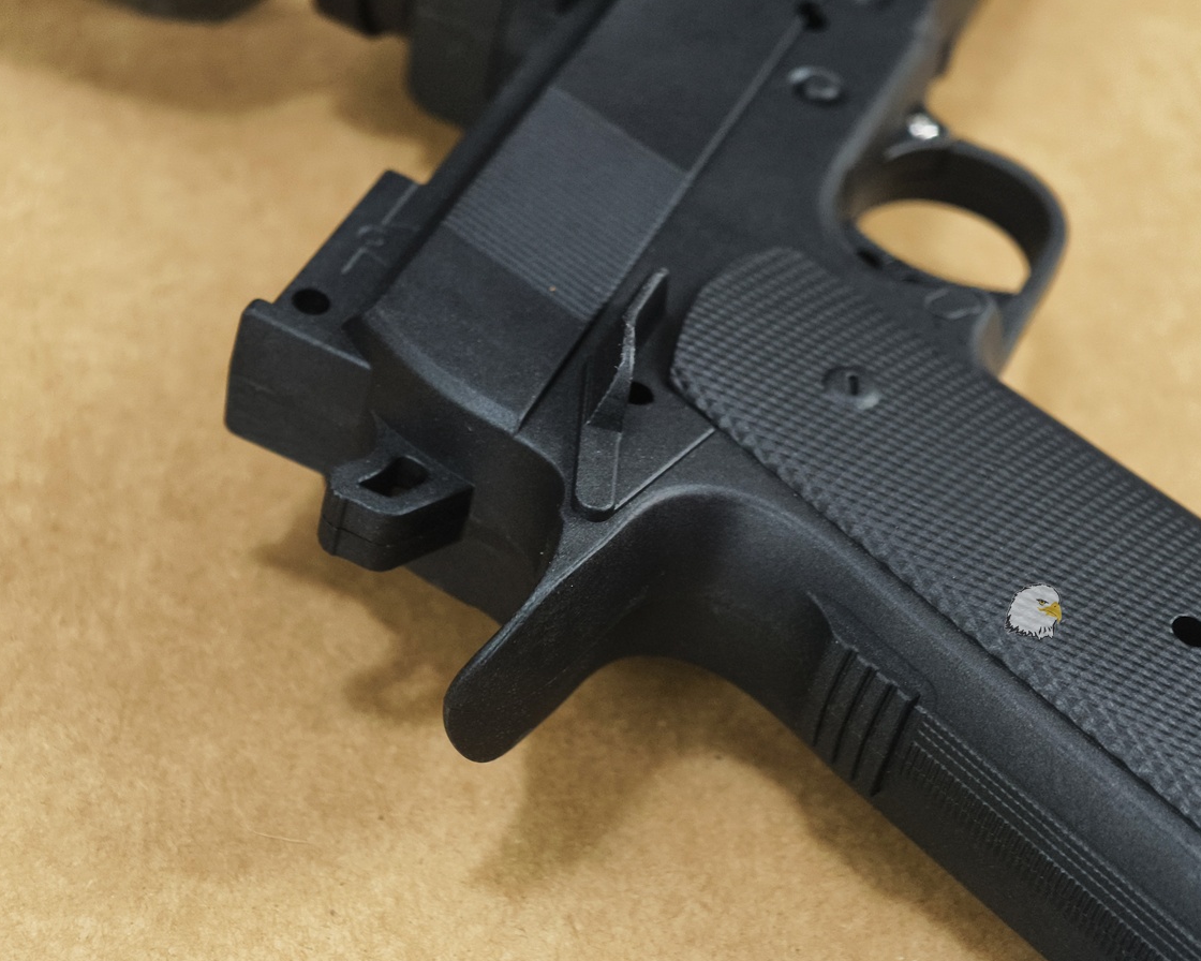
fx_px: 3164
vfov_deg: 17.3
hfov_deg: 21.5
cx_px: 633
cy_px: 484
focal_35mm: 89
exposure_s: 1/30
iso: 2214
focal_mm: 22.48
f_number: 2.67
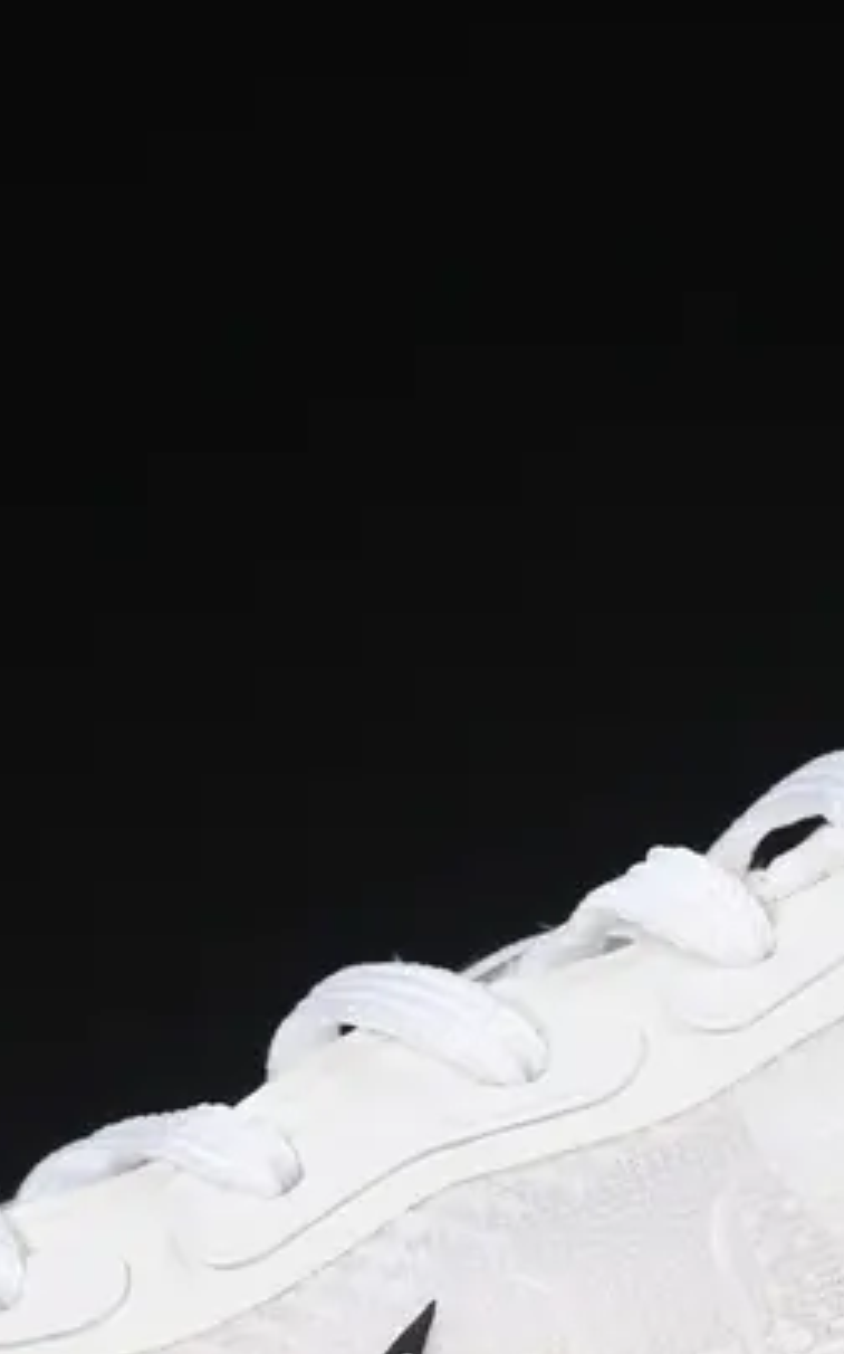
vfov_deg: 6.9
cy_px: 1329
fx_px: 11167
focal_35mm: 303
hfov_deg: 4.3
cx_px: 683
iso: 160
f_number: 8
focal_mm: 50
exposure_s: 1/100
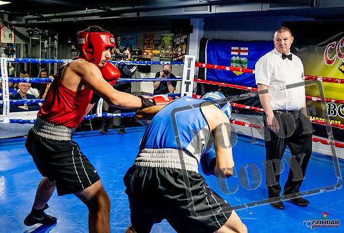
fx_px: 381
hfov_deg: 48.4
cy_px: 99
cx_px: 201
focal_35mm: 40
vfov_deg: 34.0
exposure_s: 1/800
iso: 5000
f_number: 2.8
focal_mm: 23
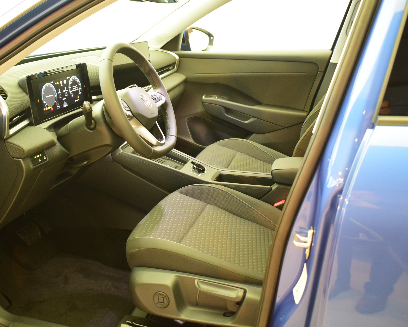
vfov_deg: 37.7
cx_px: 180
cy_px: 162
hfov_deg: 46.2
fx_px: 478
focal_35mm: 40
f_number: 3.8
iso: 1600
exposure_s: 1/25
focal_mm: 23
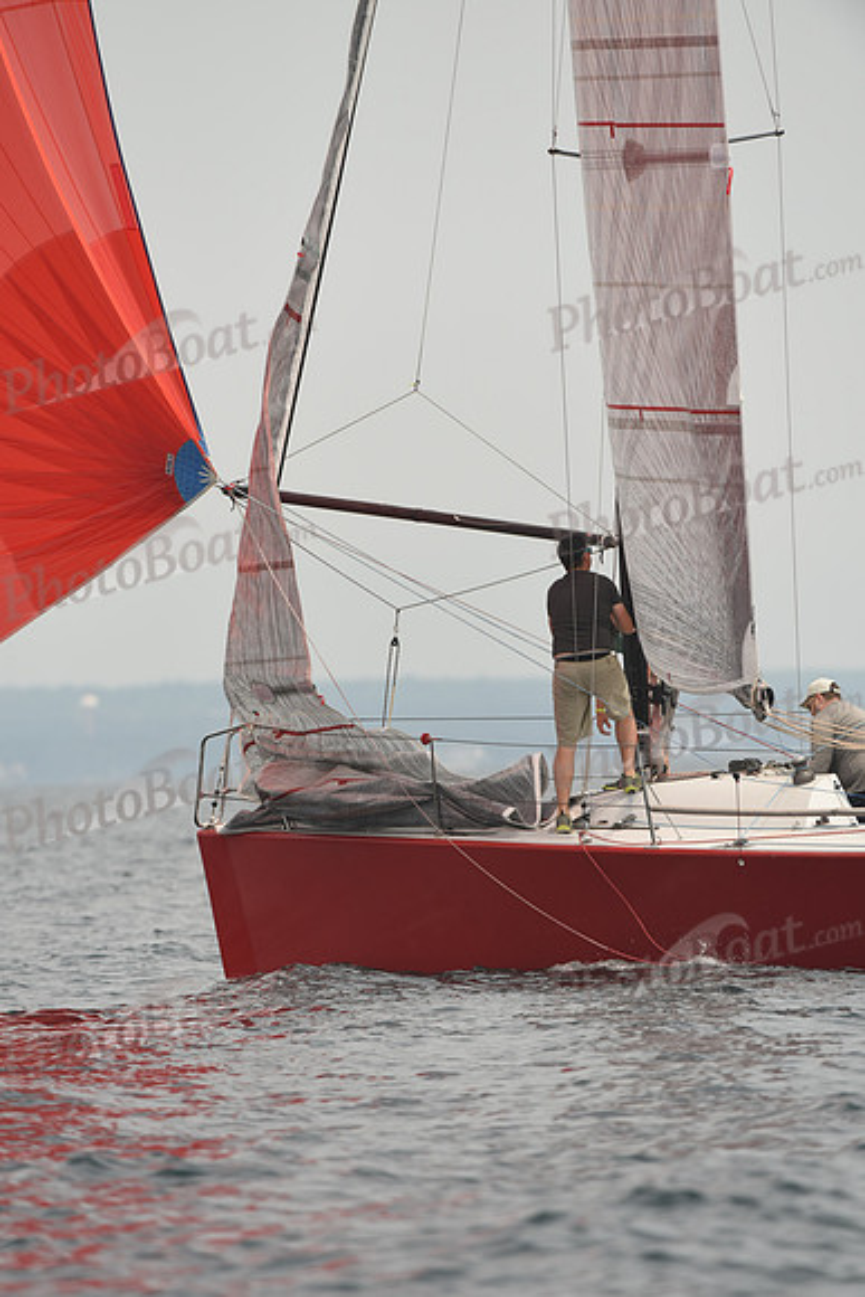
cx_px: 432
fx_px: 14407
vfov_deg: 5.2
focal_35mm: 400
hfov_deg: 3.4
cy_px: 648
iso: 250
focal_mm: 400
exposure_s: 1/1000
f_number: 5.6
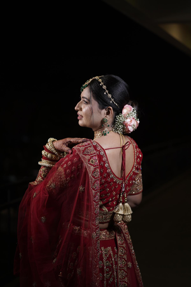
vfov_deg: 36.2
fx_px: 438
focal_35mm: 55
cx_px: 96
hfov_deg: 24.6
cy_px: 144
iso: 200
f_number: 1.8
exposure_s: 1/200
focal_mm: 55
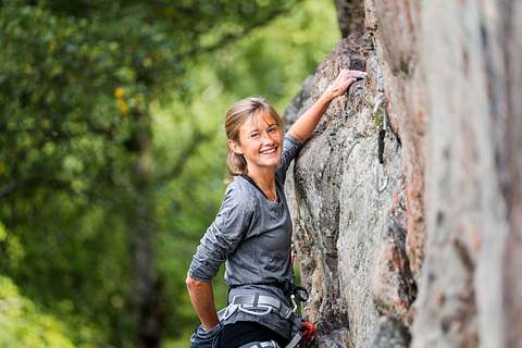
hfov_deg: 11.4
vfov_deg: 7.6
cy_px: 174
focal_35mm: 180
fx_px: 2610
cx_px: 261
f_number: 2.8
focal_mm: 180
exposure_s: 1/200
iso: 100
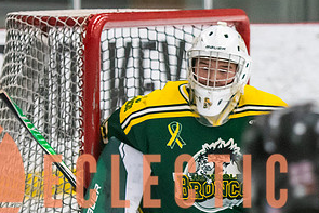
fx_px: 3537
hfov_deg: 5.1
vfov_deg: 3.4
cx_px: 356
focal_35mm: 399
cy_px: 180
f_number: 3.2
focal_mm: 105
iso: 2500
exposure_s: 1/640
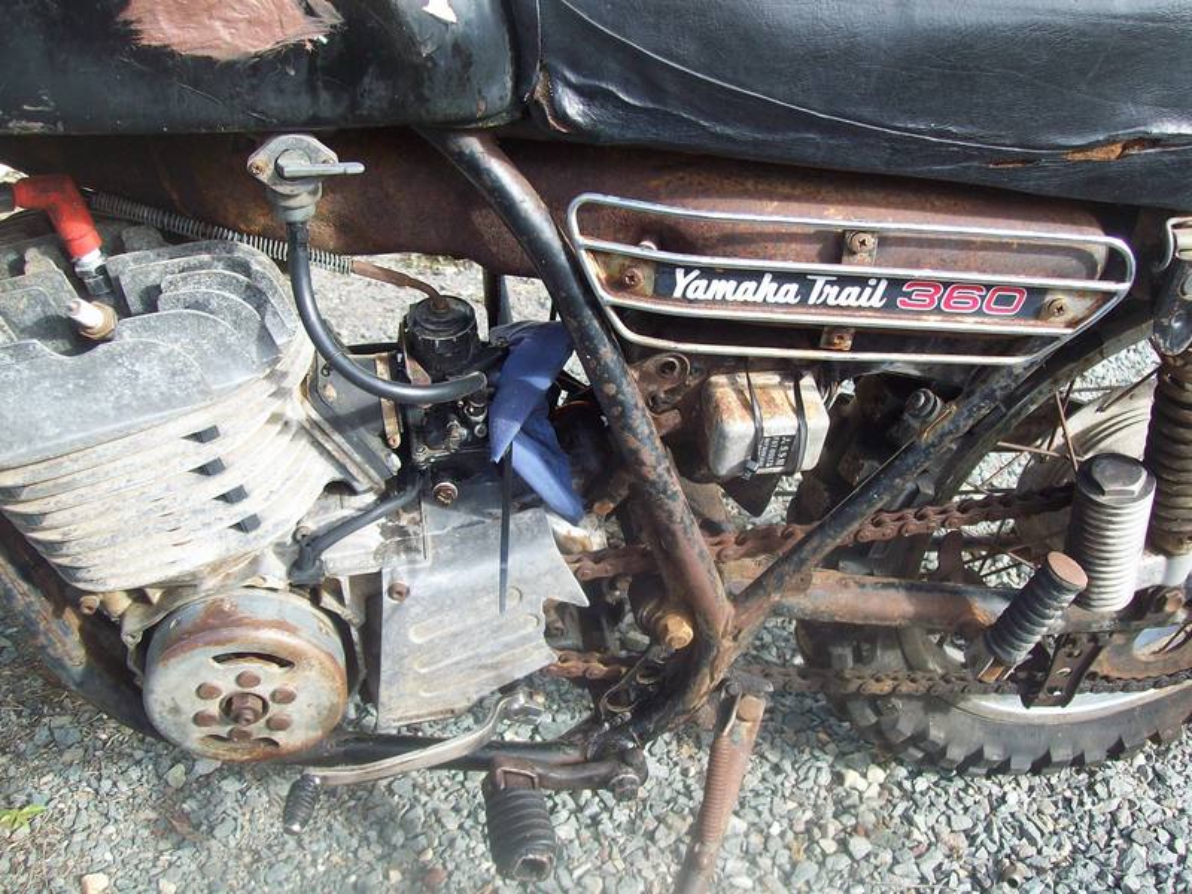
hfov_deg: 51.4
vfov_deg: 39.7
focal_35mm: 36
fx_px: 1240
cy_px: 447
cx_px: 596
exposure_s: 1/245
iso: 80
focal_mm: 6
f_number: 2.7
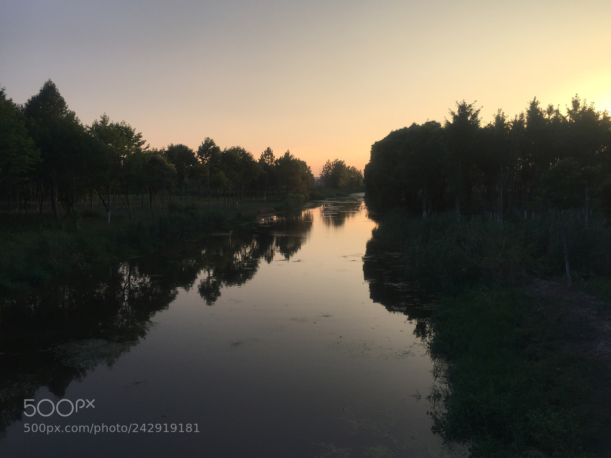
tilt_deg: -4.0
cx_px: 306
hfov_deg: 61.7
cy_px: 229
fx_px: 512
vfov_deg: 48.2
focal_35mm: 29
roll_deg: -1.3
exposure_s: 1/377
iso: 32
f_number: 2.2
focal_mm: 4.15
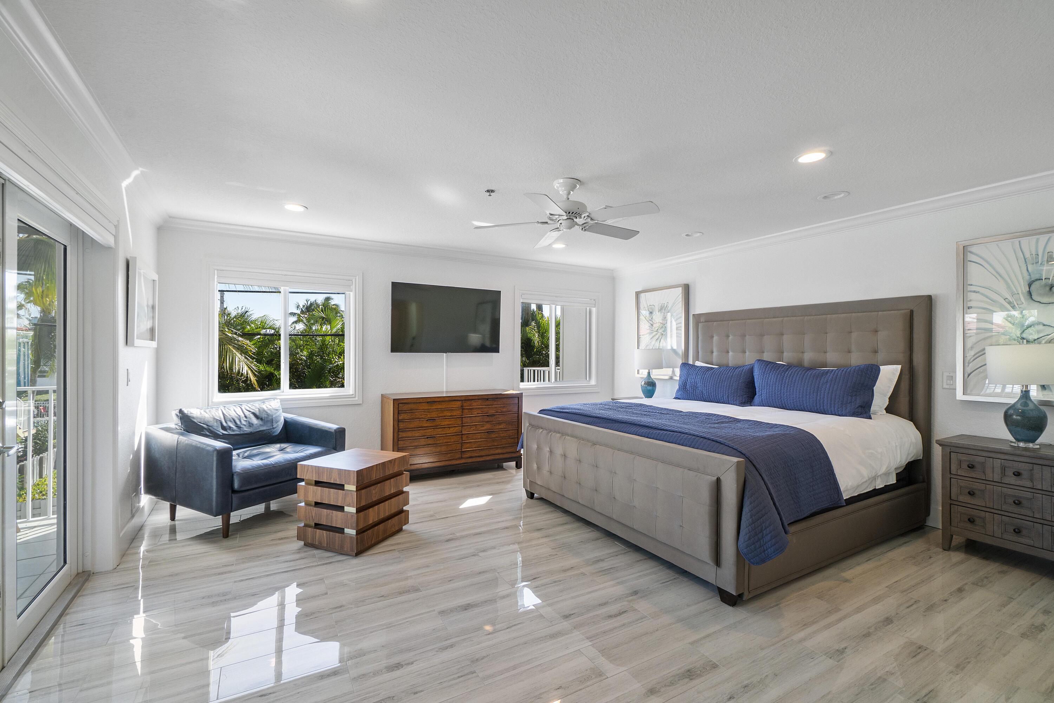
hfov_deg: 100.4
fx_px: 439
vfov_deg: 77.3
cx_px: 527
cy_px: 352
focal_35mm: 15
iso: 160
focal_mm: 10
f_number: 11
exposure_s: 1/15
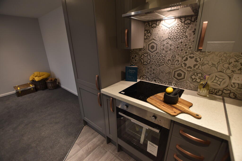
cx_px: 121
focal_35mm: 15
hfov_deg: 100.4
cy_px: 80
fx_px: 101
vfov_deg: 77.3
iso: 100
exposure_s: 1/15
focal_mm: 10
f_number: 3.5
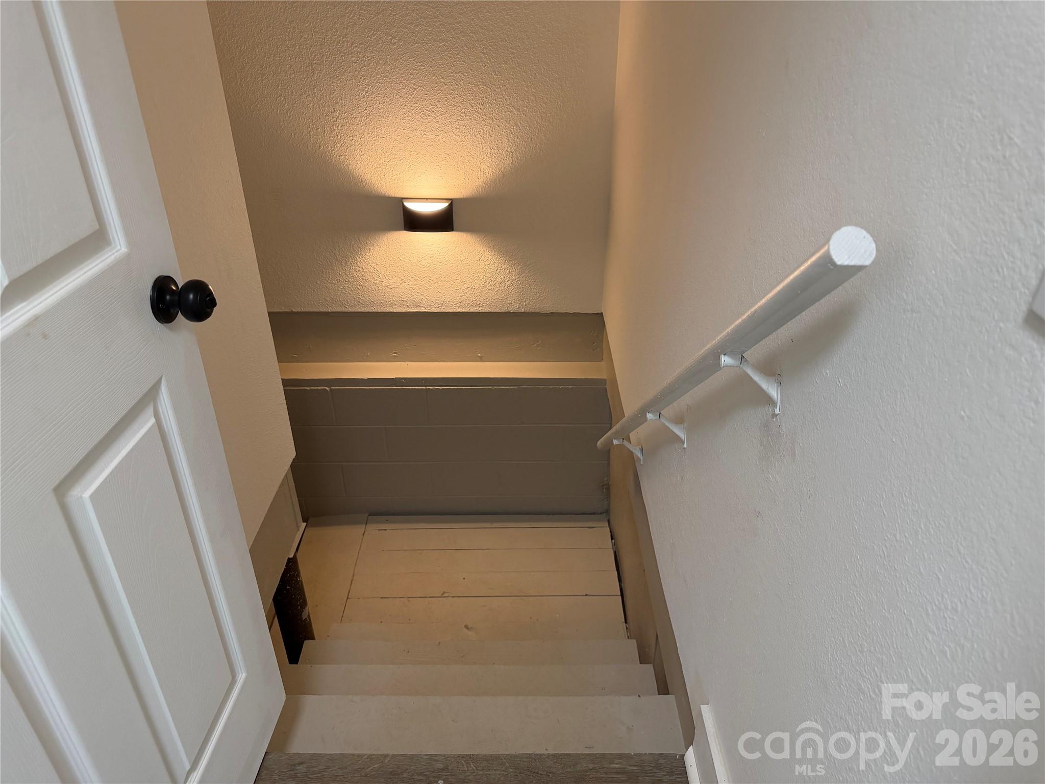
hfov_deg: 71.6
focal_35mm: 24
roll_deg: +1.0
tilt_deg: -29.7
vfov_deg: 56.8
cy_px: 392
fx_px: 725
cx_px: 522
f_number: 1.78
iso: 250
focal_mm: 6.76
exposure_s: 1/120
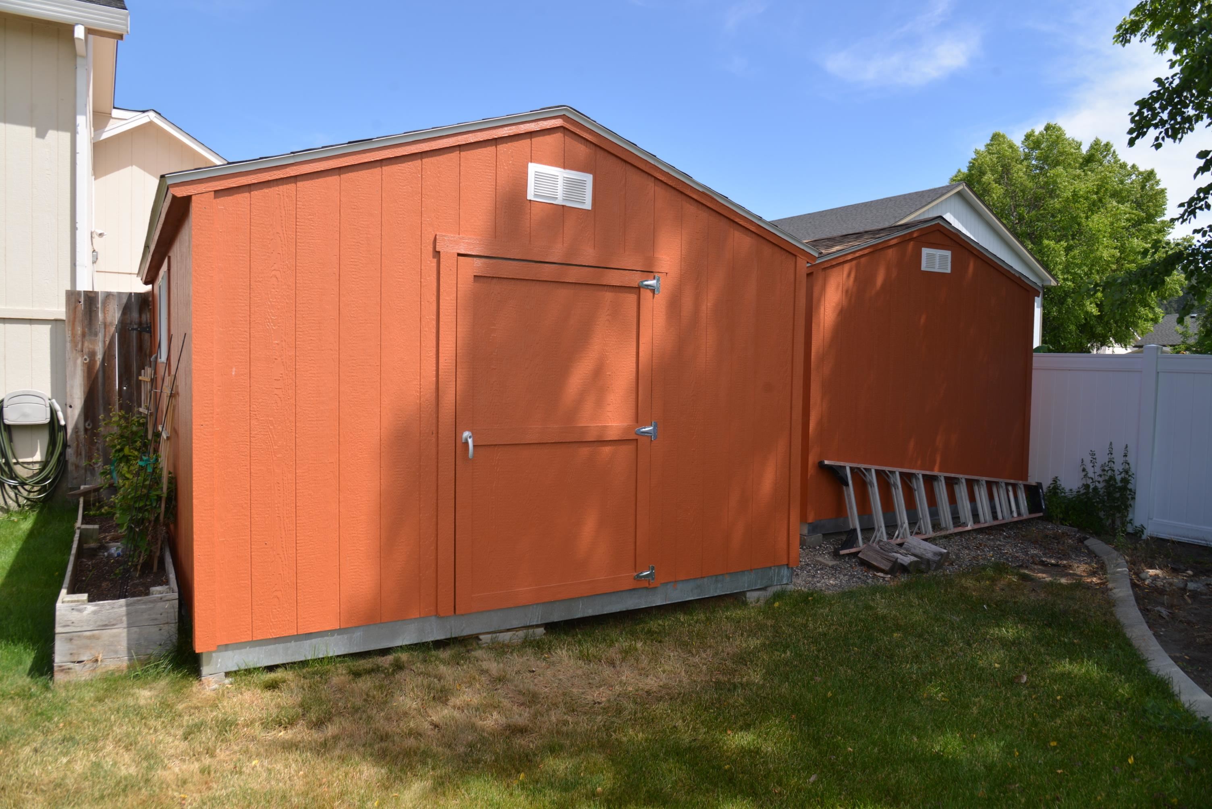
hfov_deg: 73.7
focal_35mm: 24
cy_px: 404
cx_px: 606
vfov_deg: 53.2
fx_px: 808
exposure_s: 1/200
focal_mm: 24
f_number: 8
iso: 100
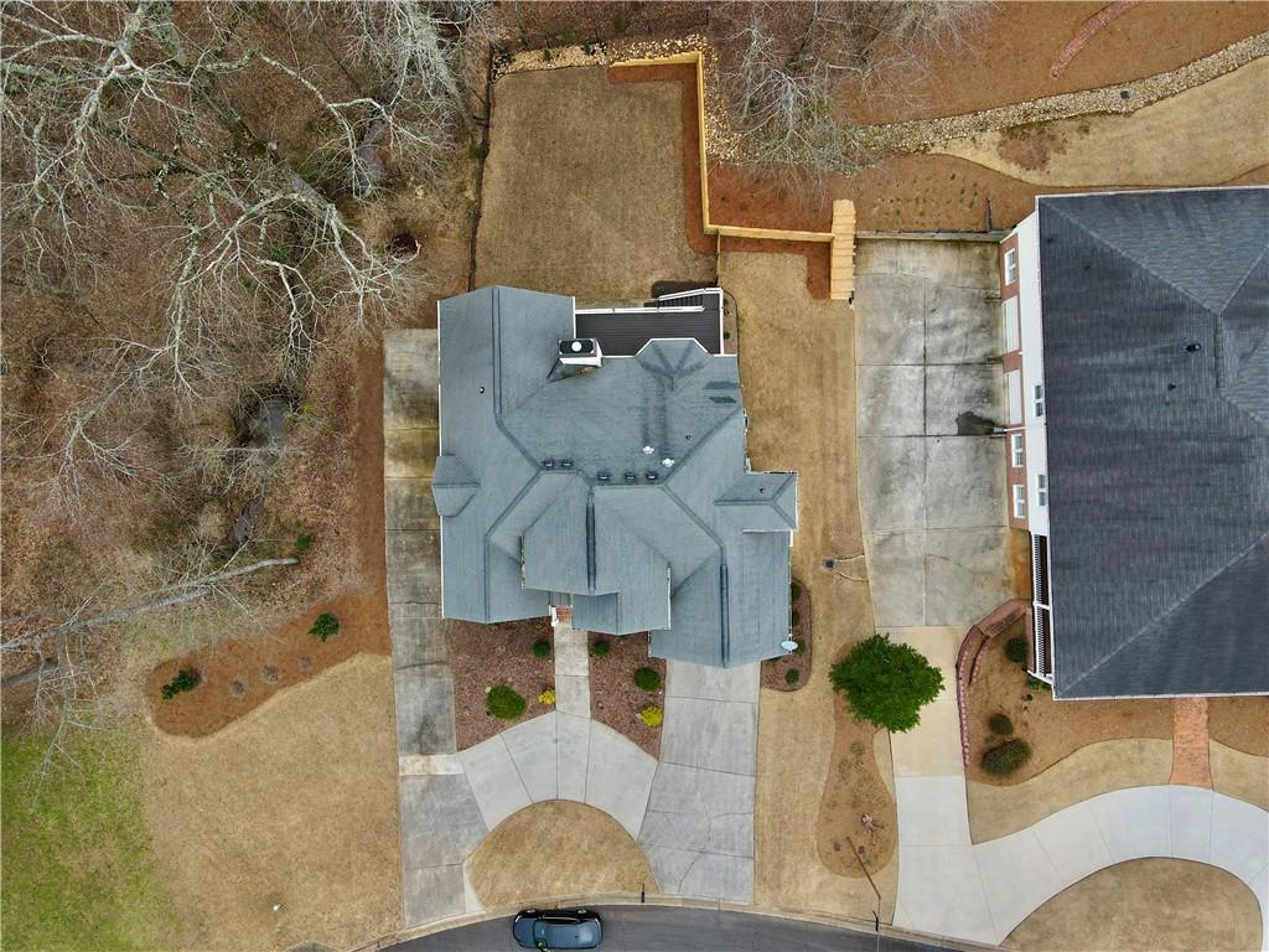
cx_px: 634
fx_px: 880
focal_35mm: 24
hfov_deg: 71.6
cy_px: 476
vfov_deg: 56.8
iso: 100
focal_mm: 4.5
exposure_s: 1/180
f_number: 2.8
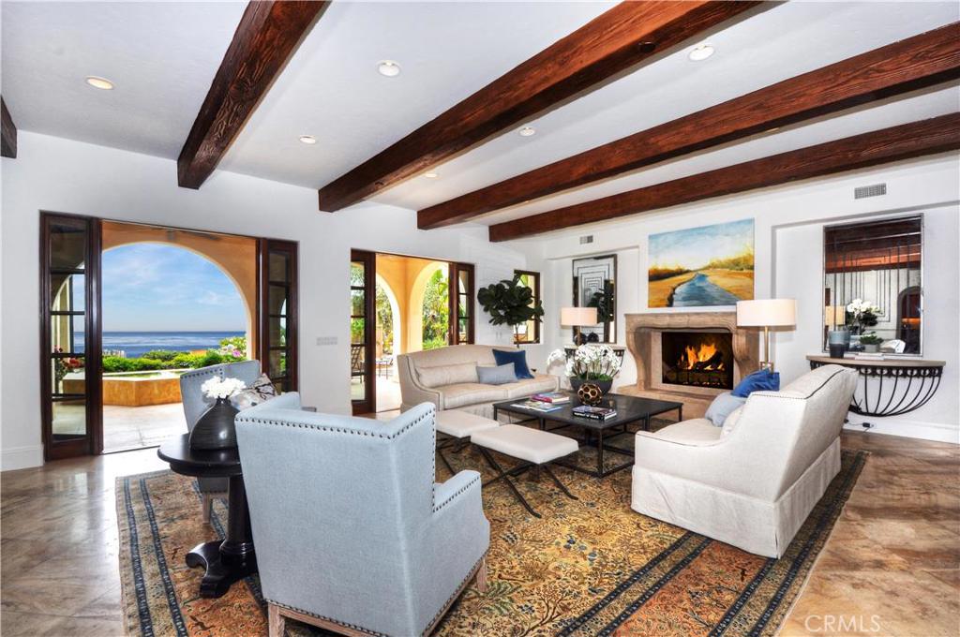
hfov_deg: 100.5
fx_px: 399
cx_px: 480
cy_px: 318
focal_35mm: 15
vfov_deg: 77.2
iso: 200
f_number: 11
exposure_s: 1/60
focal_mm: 10
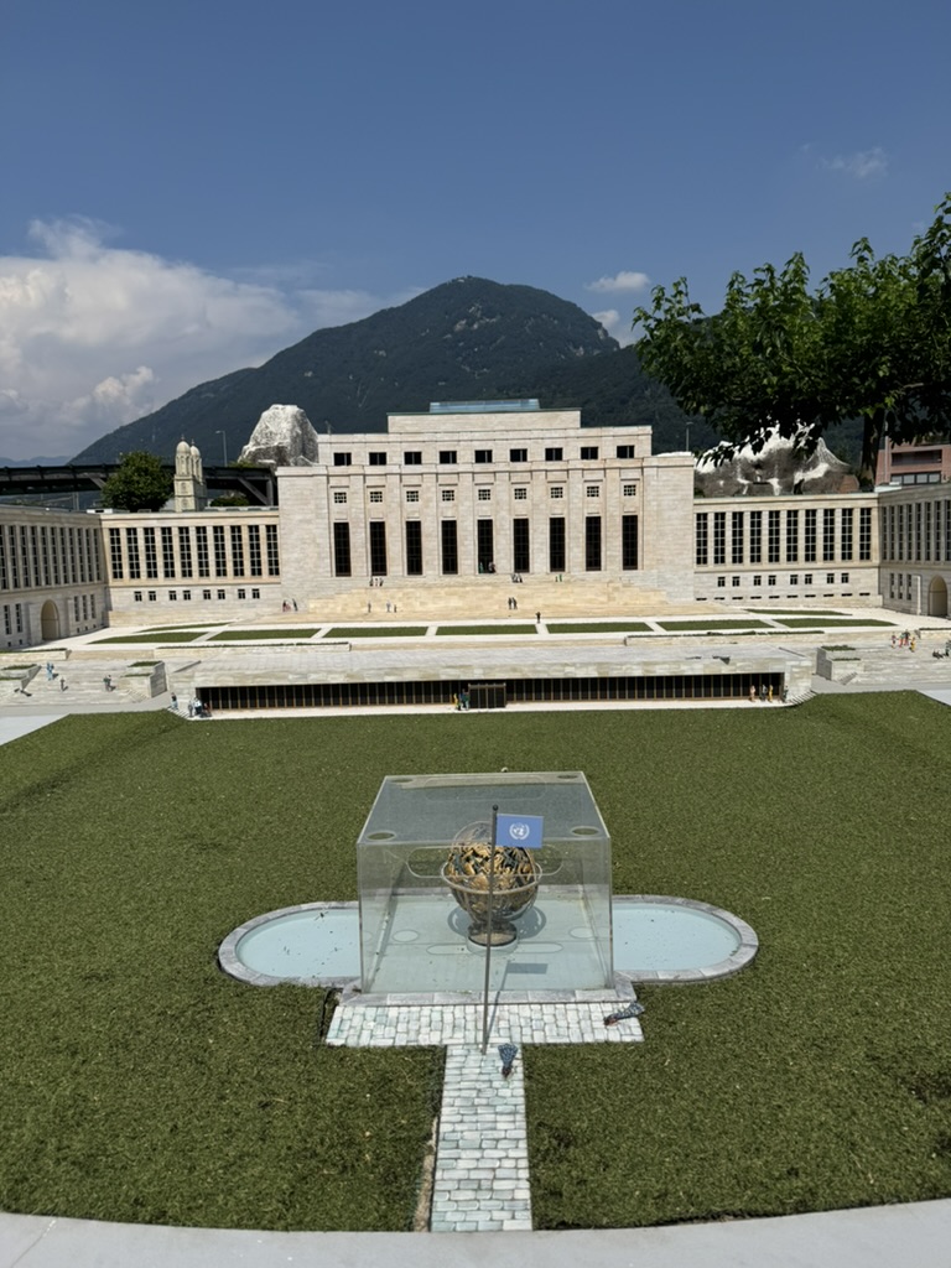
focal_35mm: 24
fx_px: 879
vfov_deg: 71.6
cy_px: 634
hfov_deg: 56.8
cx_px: 476
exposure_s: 1/12346
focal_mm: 6.76
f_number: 1.78
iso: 80
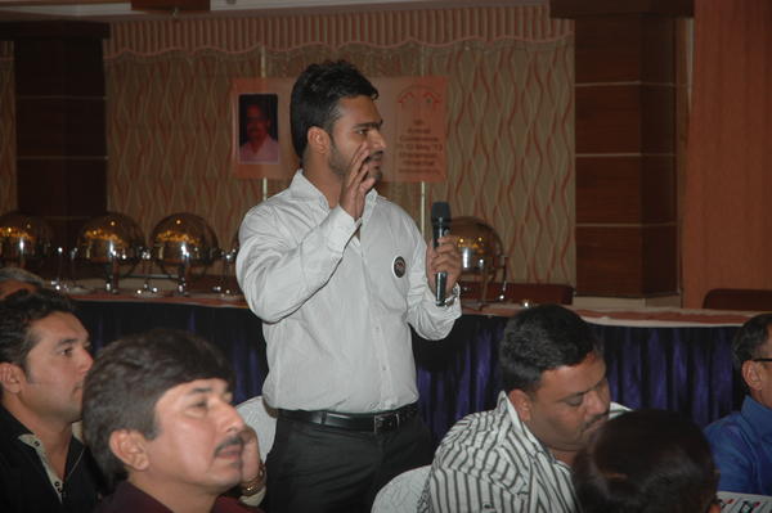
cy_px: 256
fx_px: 2250
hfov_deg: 19.5
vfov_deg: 13.0
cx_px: 386
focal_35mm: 105
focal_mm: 70
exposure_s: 1/60
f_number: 4.5
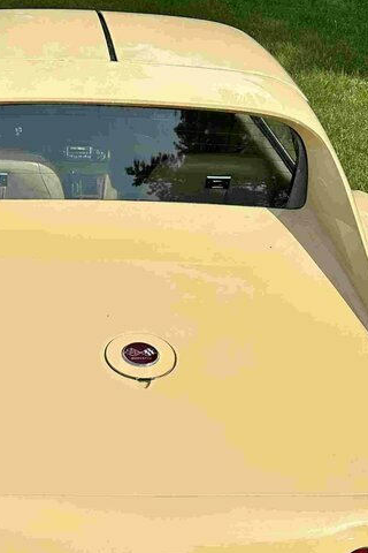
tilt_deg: -38.4
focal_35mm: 52
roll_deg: -2.0
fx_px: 797
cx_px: 86
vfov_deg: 37.2
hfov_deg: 25.6
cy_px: 422
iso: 80
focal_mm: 6.86
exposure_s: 1/7576
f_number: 1.78
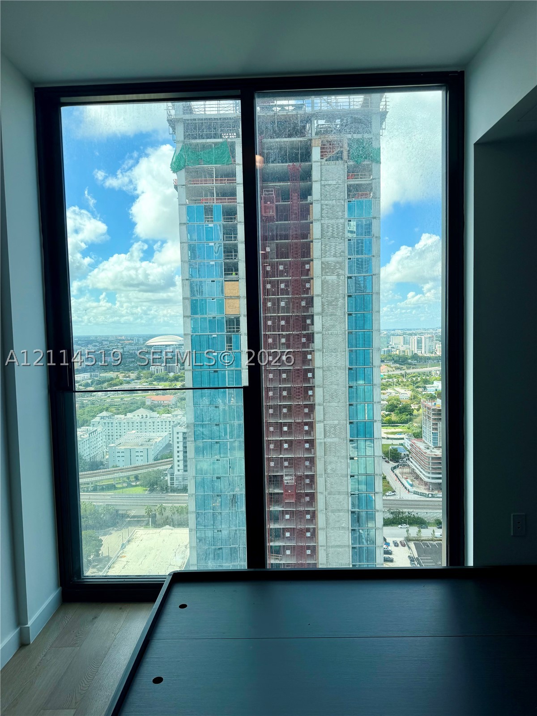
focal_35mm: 24
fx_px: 496
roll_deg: +2.7
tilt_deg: -3.8
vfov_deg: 71.6
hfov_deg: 56.8
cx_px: 268
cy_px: 358
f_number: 1.78
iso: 80
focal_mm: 6.76
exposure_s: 1/1385
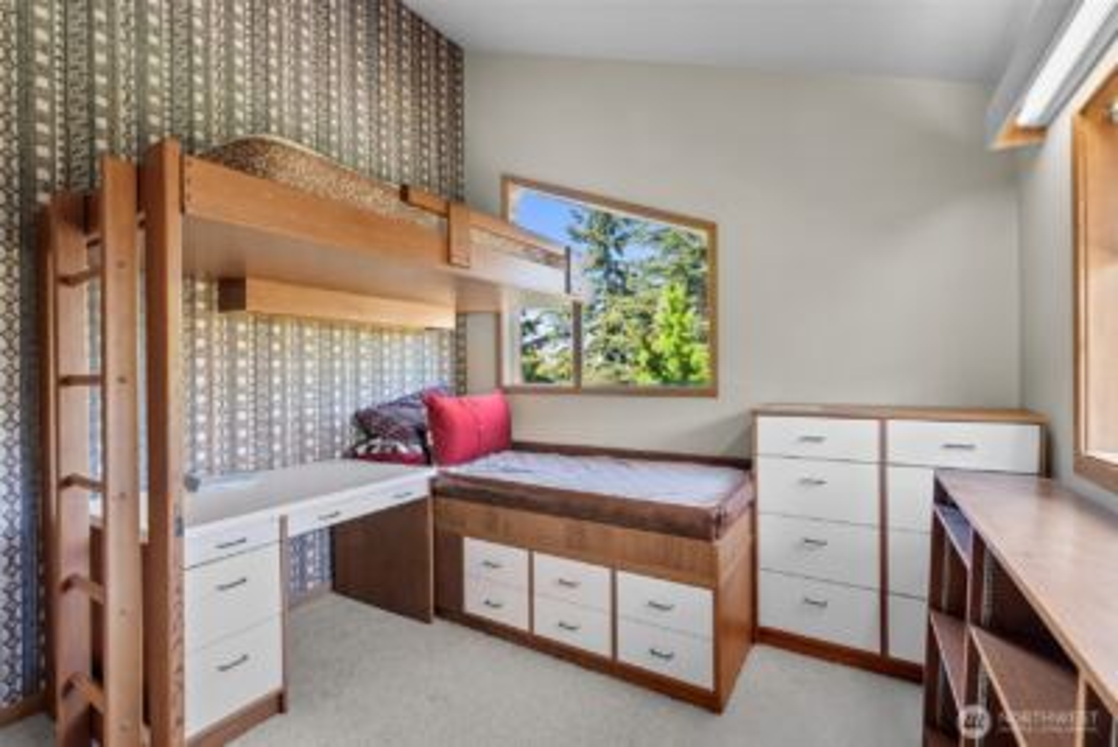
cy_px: 374
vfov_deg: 73.8
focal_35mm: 16
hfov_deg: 96.7
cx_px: 559
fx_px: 497
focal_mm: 16
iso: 250
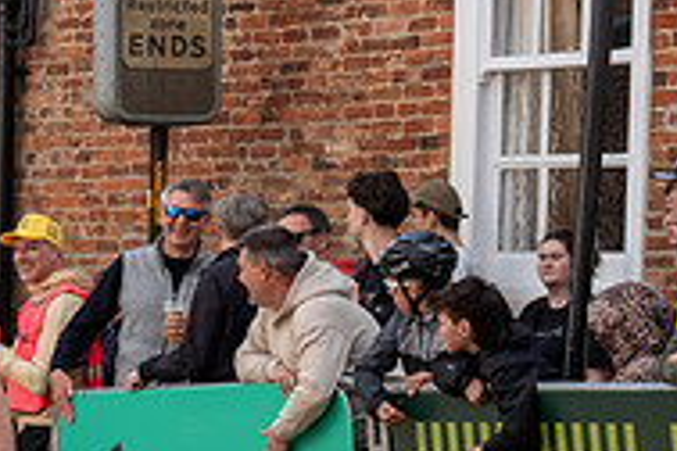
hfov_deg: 9.4
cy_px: 213
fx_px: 4043
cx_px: -168
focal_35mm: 215
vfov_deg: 6.4
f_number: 5
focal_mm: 70
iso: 250
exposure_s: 1/1000
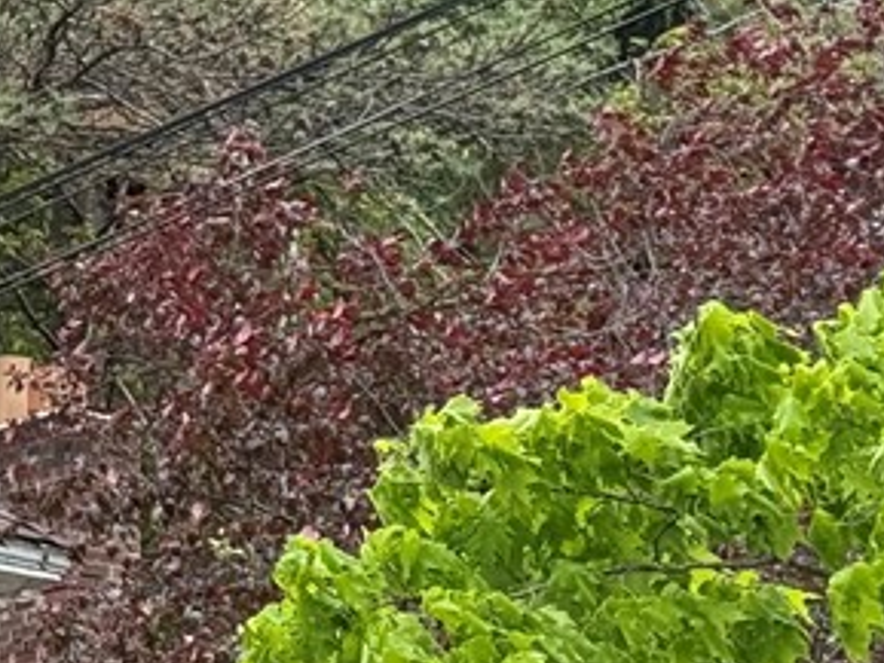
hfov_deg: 10.9
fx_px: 4343
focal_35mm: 170
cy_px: 1121
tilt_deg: +5.8
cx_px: -652
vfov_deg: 8.5
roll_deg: -0.4
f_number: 1.78
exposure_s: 1/1715
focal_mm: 6.76
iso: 100
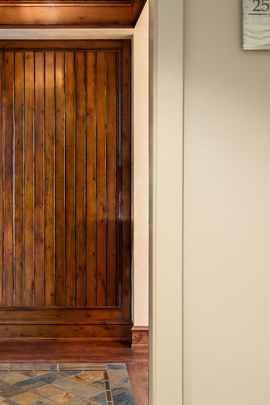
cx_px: 100
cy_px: 226
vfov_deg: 49.4
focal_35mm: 39
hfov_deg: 34.0
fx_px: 439
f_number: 8
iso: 200
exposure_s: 1.6
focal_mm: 17
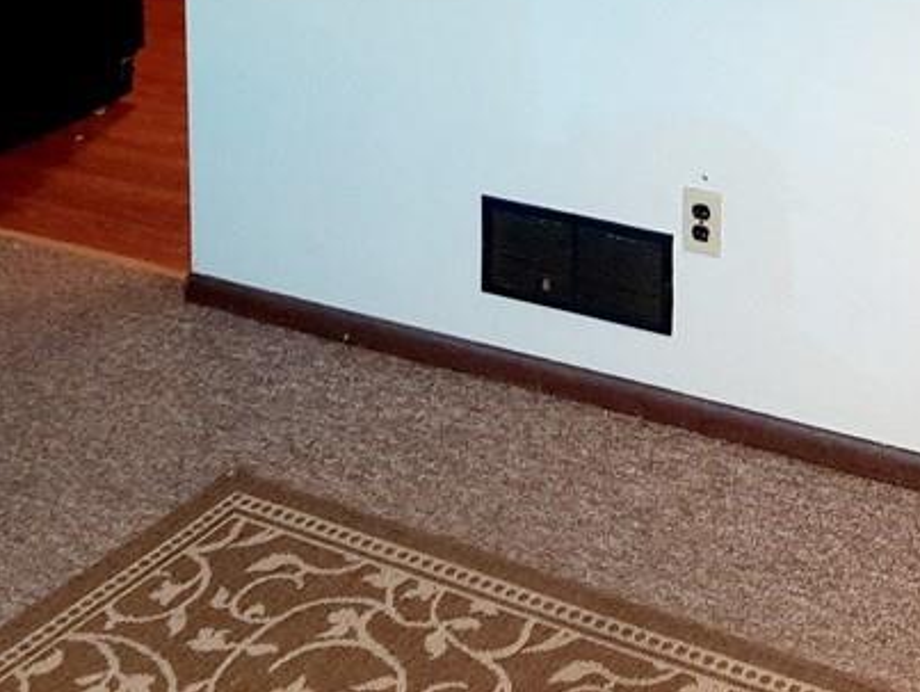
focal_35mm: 66
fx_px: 1756
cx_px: 580
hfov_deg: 29.2
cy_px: -180
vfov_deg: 20.5
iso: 200
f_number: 1.7
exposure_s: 1/40
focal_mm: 3.93
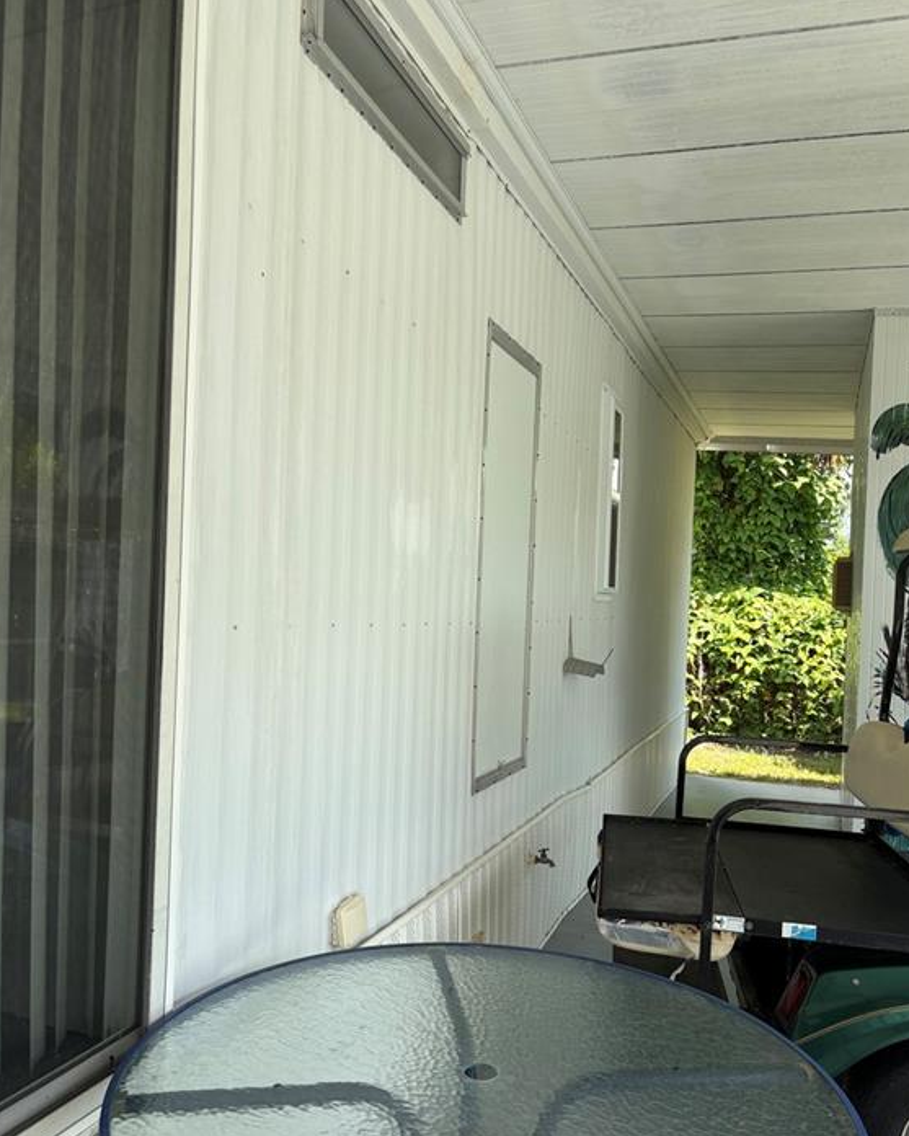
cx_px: 459
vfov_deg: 62.2
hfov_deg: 51.5
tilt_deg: +0.1
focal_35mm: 28
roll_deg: -3.1
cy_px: 594
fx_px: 941
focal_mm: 5.96
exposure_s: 1/820
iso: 50
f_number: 1.6
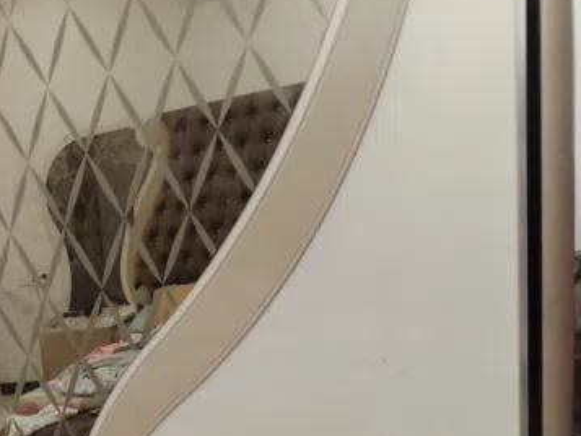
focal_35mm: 52
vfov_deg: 27.2
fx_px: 873
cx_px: 63
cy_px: 379
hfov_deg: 34.8
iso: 848
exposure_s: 1/25
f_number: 1.8
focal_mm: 4.75
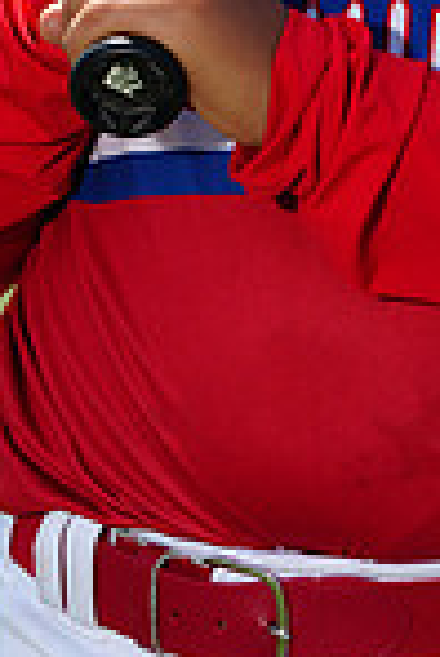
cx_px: 420
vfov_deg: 3.2
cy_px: -311
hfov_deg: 2.1
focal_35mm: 642
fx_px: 11742
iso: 50
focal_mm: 164
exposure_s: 1/250
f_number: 5
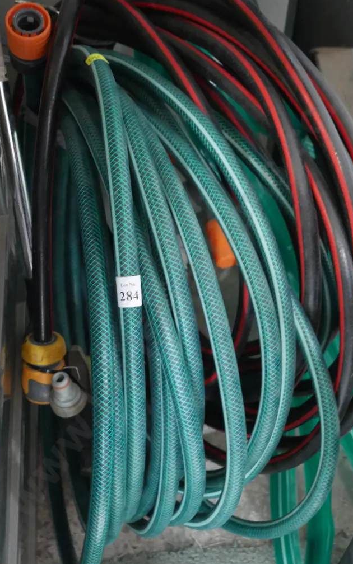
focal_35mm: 56
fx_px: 862
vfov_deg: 36.3
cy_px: 285
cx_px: 189
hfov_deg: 23.1
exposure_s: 1/8
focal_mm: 26
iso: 3200
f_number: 5.3
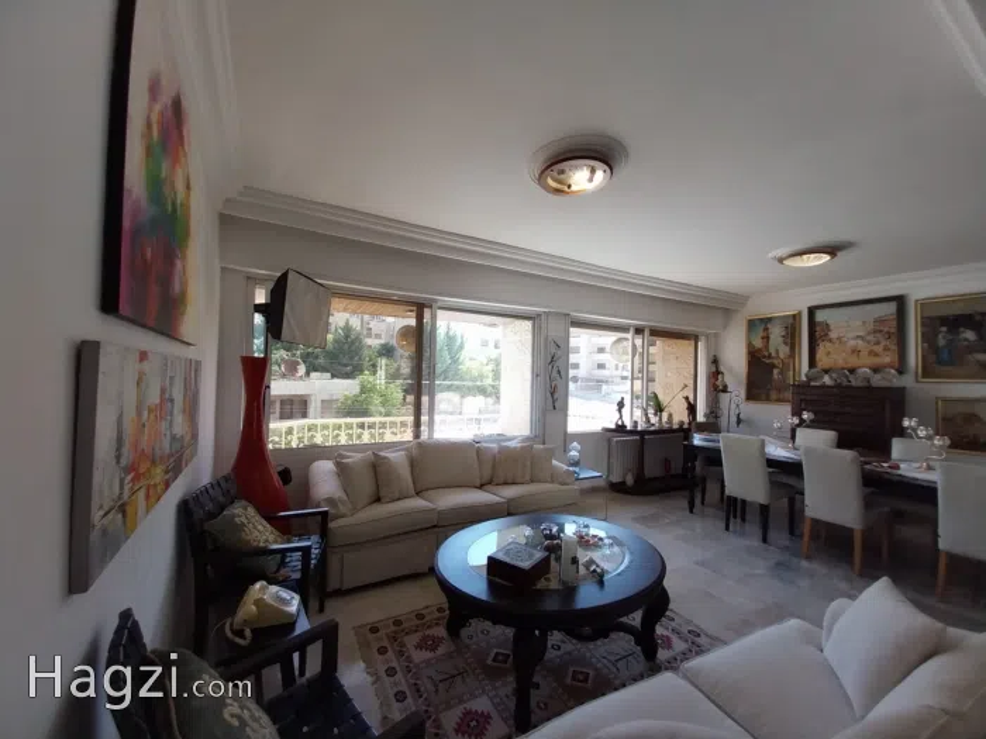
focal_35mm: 13
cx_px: 493
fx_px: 370
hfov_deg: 106.2
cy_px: 370
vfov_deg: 89.9
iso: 80
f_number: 2.2
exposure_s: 1/100
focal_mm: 1.3
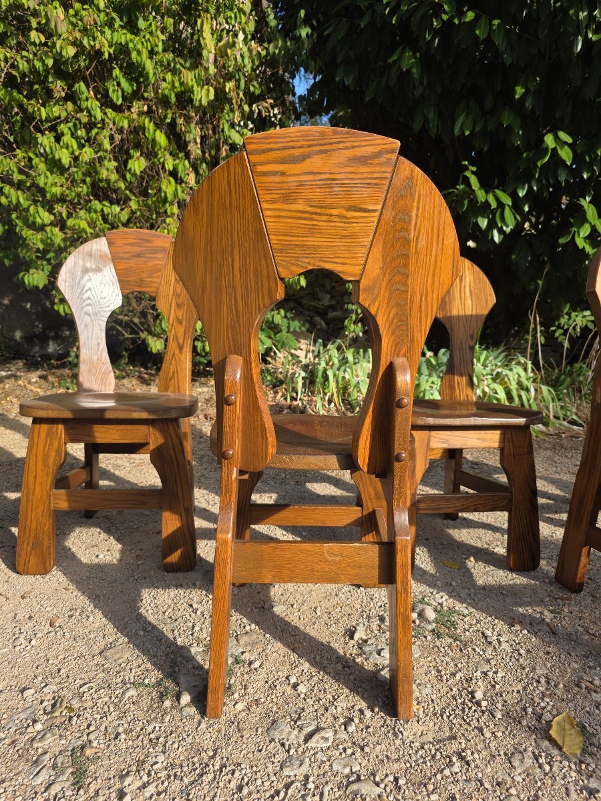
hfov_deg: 58.9
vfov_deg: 73.9
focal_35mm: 23
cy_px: 400
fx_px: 532
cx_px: 300
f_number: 1.7
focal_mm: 6.3
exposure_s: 1/1904
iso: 80
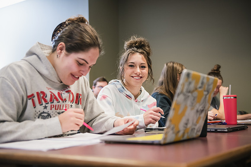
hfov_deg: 41.1
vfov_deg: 28.1
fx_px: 335
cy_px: 84
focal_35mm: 48
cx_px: 126
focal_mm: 48
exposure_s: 1/200
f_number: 2.8
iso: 1250
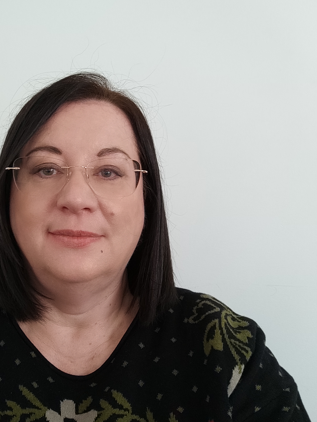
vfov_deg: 65.1
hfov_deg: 50.1
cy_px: 183
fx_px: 330
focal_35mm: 27
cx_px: 97
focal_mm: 3.27
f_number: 2.45
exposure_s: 1/33
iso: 139
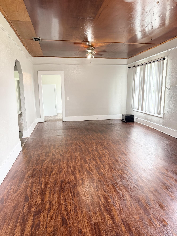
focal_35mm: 24
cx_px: 88
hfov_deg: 56.8
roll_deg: +0.1
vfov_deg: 71.6
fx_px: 164
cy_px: 118
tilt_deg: -11.0
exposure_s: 1/76
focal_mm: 6.76
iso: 200
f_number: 1.78
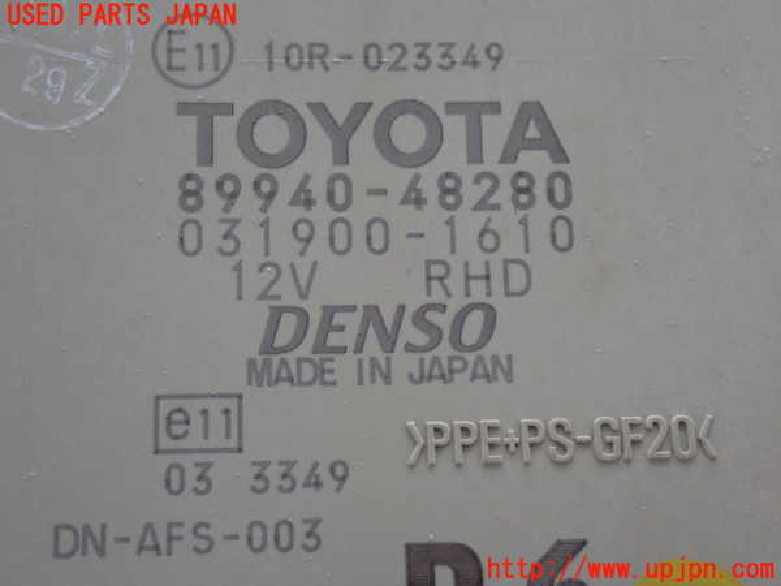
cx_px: 390
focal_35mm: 71
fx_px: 1602
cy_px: 293
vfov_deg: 20.7
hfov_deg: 27.4
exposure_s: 1/50
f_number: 3.9
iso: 800
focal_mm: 12.73
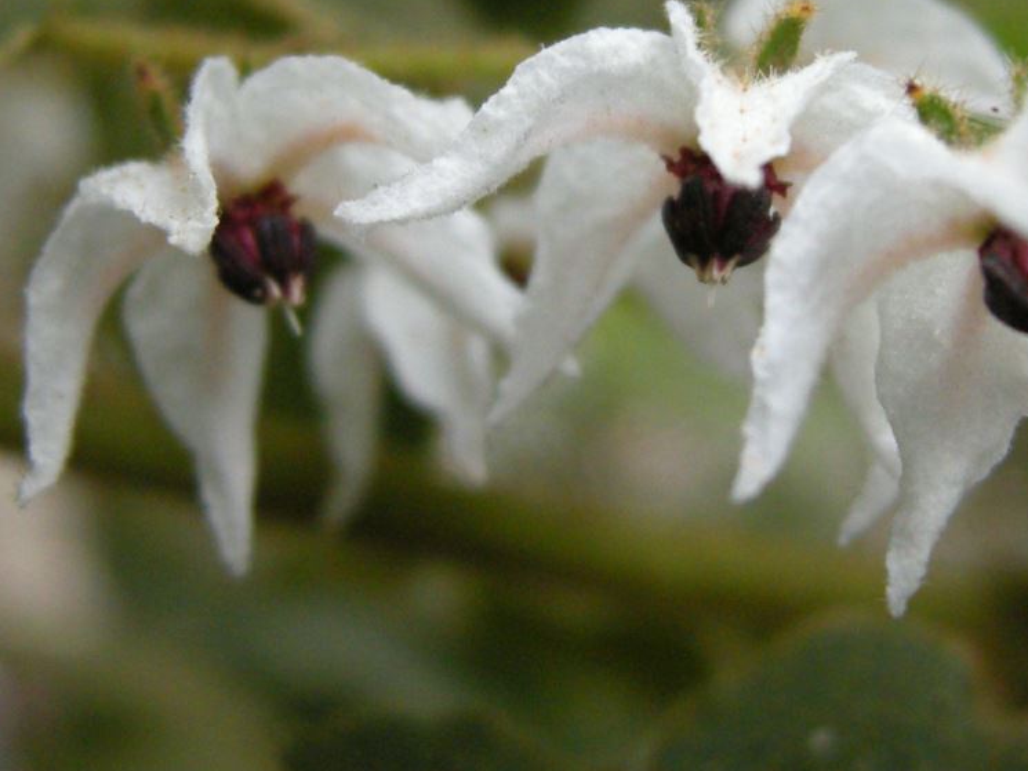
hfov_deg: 20.8
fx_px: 2792
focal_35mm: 94
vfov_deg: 15.7
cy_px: 250
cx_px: 640
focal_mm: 7.5
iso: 201
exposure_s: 1/59.8
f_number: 2.7
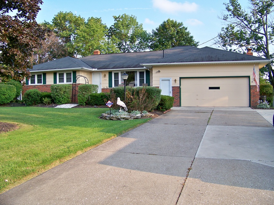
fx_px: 261
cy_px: 102
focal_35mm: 33
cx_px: 137
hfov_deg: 55.3
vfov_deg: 43.0
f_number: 2.8
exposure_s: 1/250
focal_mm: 5.85
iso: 64
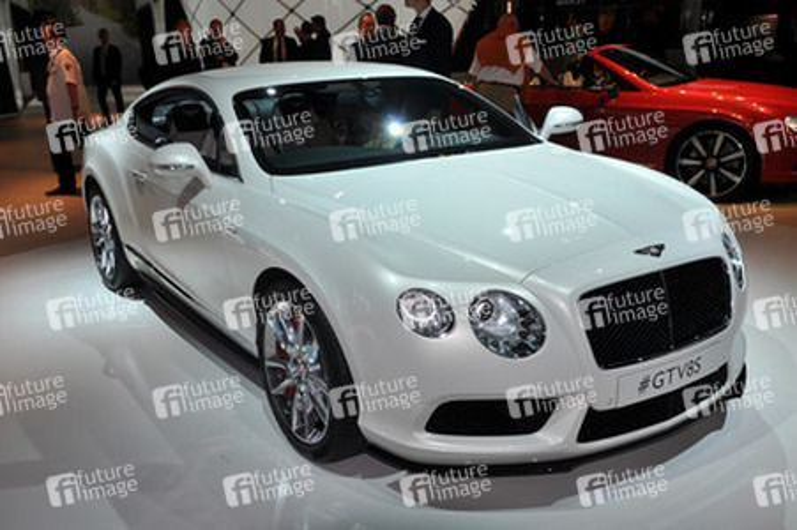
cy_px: 265
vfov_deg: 36.8
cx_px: 398
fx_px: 796
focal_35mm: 36
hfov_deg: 53.2
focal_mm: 24
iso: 200
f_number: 7.1
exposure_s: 1/200
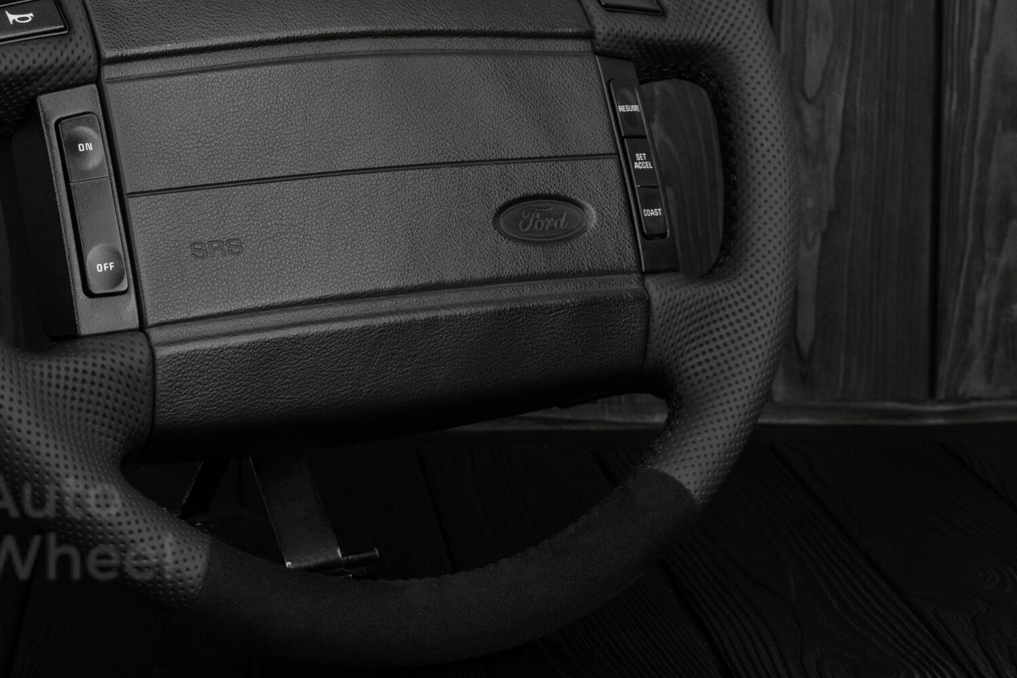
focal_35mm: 90
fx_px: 2538
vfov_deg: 15.1
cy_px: 143
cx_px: 315
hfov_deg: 22.5
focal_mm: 35
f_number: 6.3
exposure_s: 1/125
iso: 500
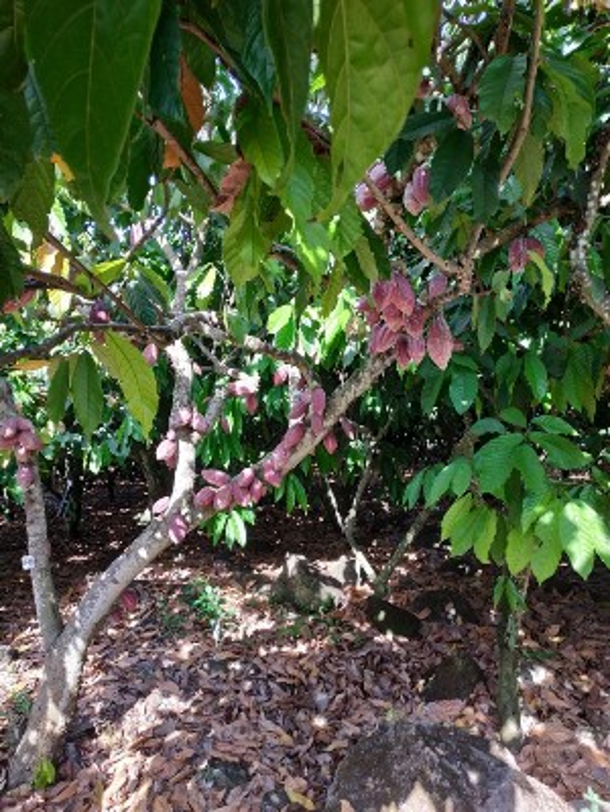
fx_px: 563
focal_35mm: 24
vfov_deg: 71.5
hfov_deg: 56.9
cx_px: 305
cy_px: 406
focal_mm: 3.94
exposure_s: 1/204
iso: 250
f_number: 1.9
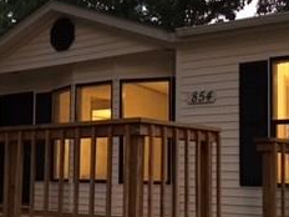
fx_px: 668
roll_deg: -0.8
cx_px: 57
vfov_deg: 18.4
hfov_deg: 24.0
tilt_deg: +6.6
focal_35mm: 80
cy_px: 125
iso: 250
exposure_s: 1/15
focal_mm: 4.15
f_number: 2.2
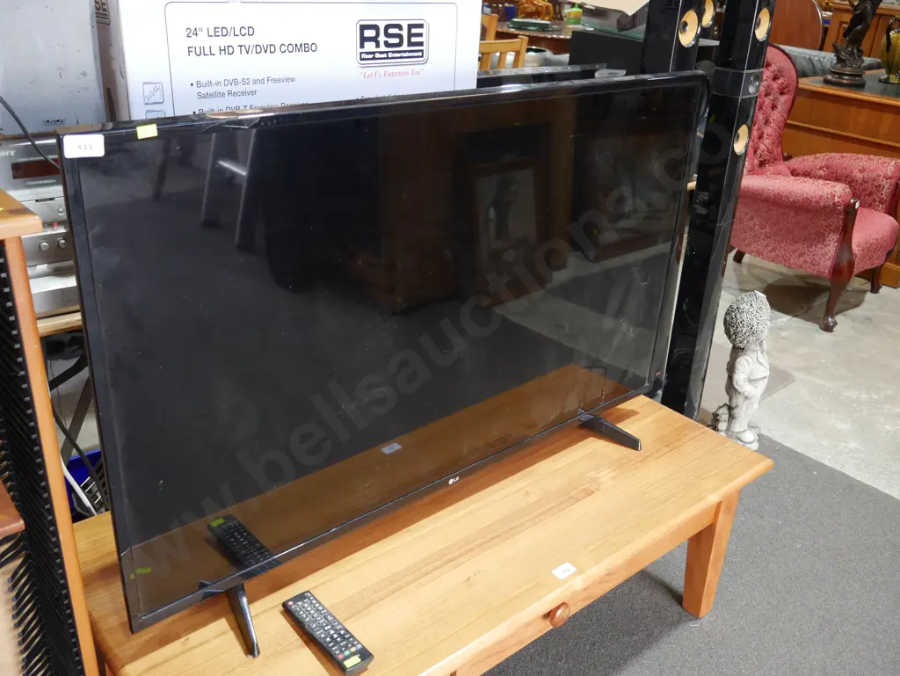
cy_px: 338
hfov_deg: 56.8
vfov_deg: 44.2
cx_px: 450
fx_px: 832
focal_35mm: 32
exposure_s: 1/60
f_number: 3.6
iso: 400
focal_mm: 16
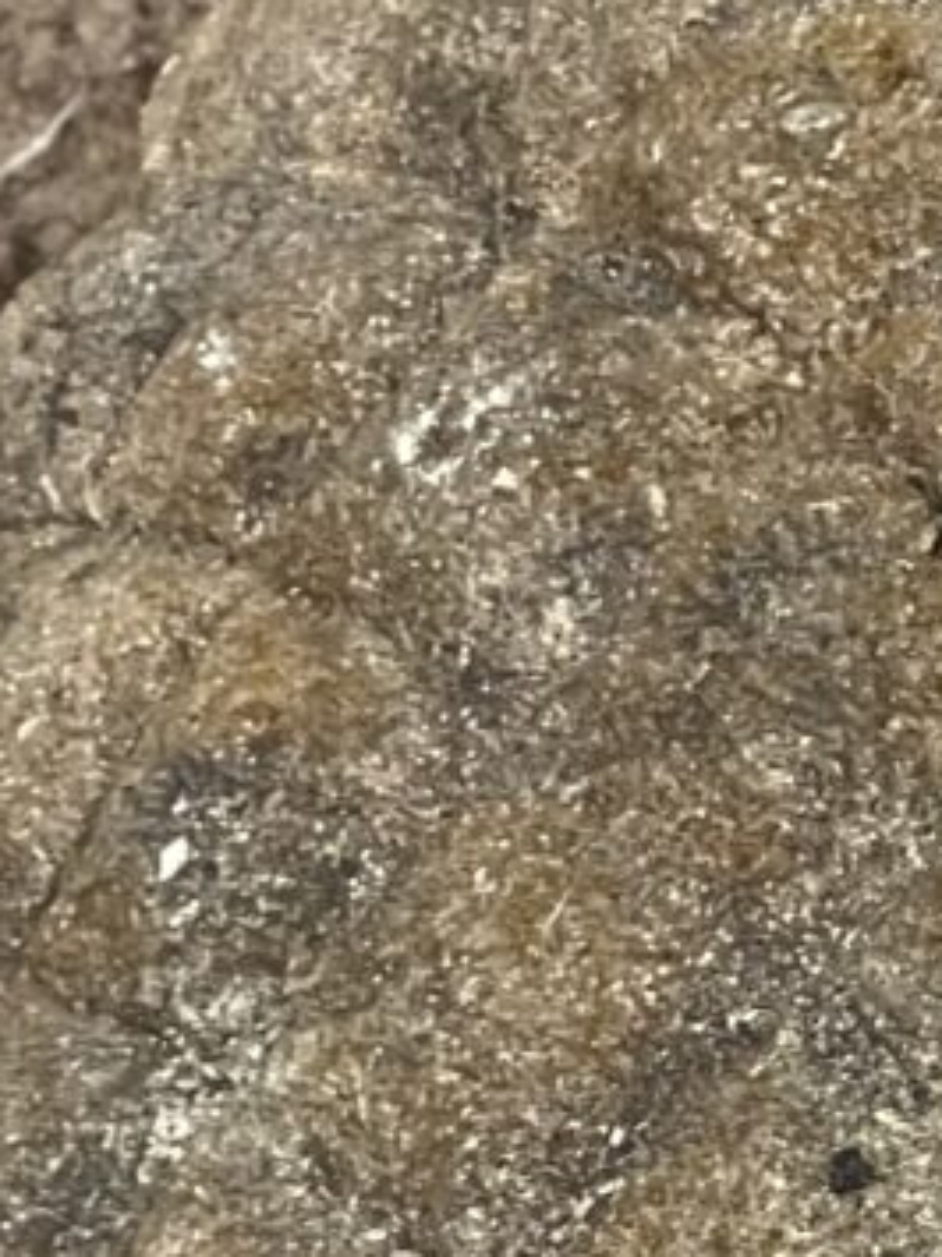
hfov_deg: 4.3
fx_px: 12598
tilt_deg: -79.3
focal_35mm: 347
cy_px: 1579
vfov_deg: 5.7
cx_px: 1186
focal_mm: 9
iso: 200
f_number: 2.8
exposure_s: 1/61
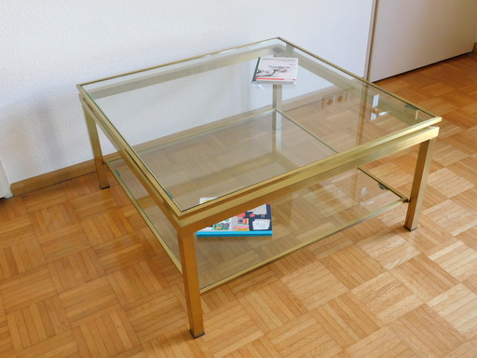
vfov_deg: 39.7
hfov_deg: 51.4
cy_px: 179
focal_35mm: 36
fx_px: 496
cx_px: 238
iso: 250
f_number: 3.5
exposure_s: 1/30
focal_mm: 6.3
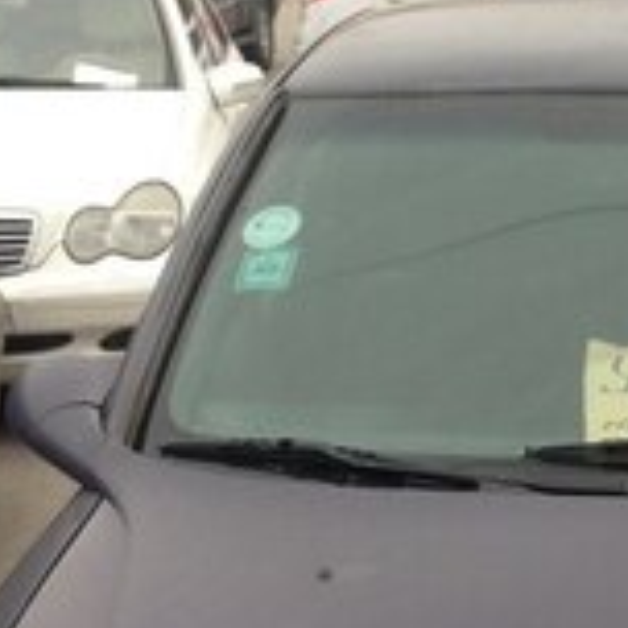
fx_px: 1950
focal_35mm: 95
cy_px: 938
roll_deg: +0.3
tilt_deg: -28.5
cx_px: 616
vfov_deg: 16.7
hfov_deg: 17.9
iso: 50
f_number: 2.4
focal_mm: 4.12
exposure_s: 1/120
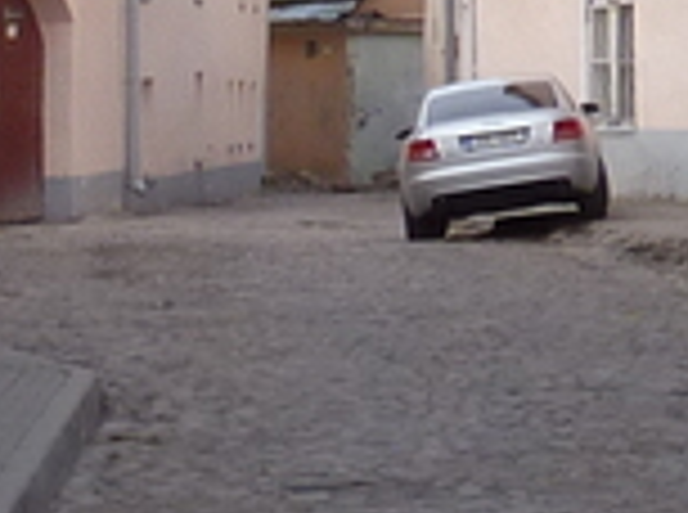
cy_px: -252
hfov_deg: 7.8
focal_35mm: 236
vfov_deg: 6.2
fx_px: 4680
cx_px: 1641
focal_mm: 5
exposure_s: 1/100
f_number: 3.4
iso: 80
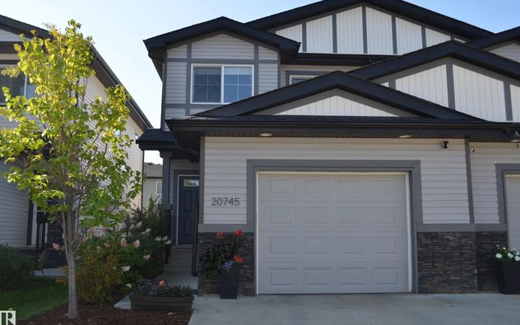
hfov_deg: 56.7
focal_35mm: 34
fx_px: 482
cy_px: 160
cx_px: 262
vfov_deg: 37.3
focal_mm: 22
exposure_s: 1/250
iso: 100
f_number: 5.6
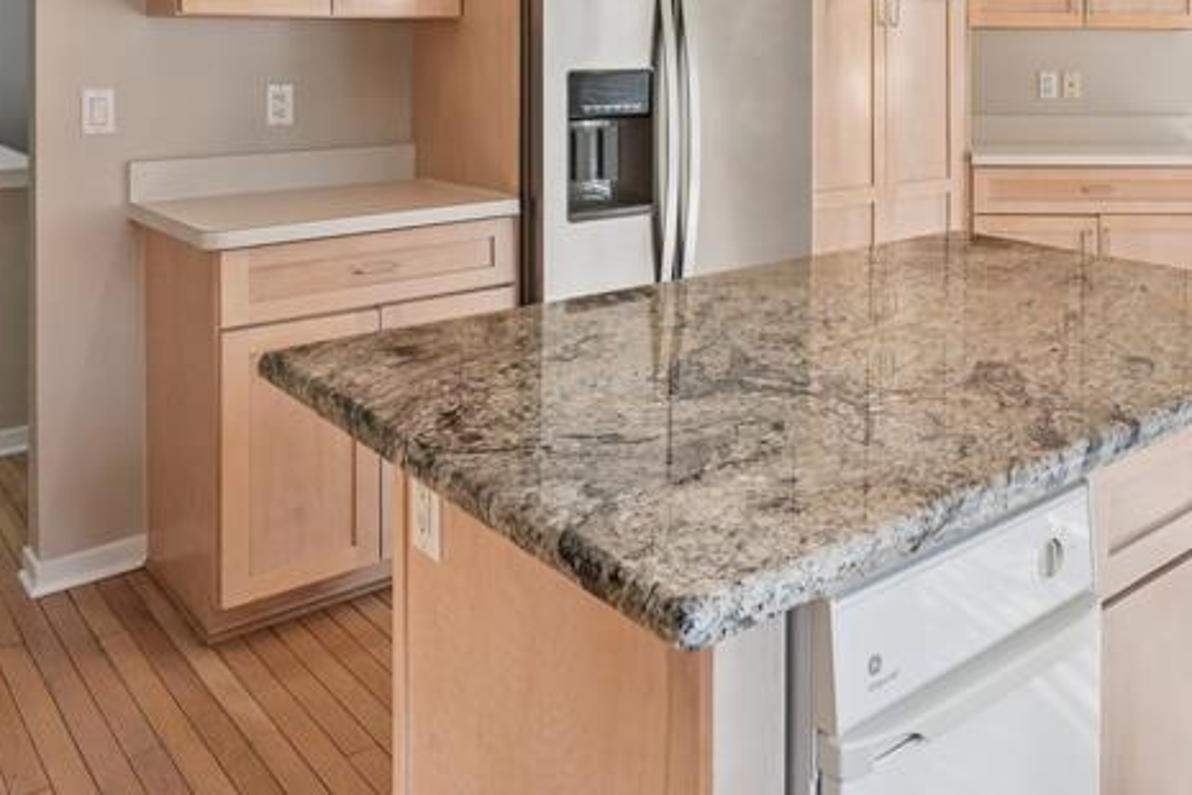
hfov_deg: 55.0
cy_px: 49
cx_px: 864
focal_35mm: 33
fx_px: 1093
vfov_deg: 36.9
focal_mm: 10
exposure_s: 1/30
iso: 200
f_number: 8
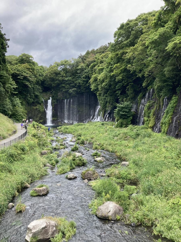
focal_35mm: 28
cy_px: 121
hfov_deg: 49.7
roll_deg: +0.2
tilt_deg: -0.1
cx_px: 90
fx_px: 195
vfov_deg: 63.4
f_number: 1.8
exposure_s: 1/771
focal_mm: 3.99
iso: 20
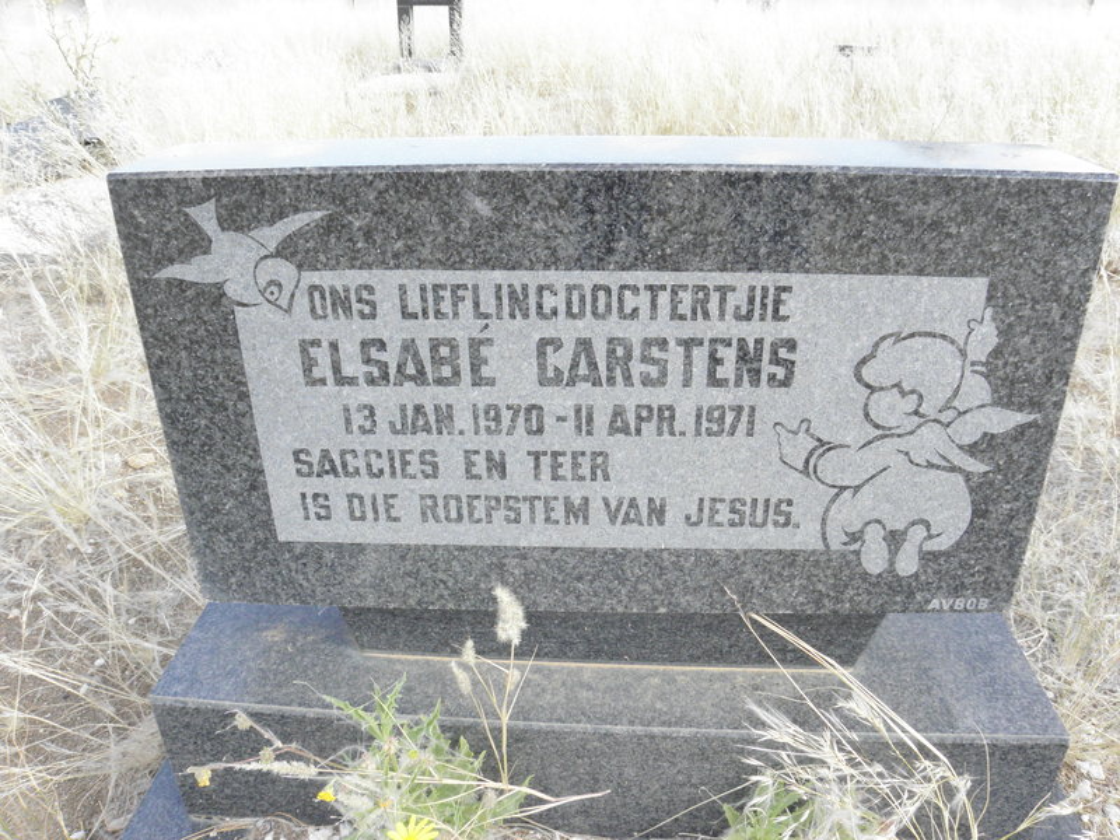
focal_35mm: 26
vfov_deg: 53.1
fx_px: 841
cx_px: 560
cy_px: 420
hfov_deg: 67.3
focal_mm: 4.6
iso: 200
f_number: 6.3
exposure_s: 1/125
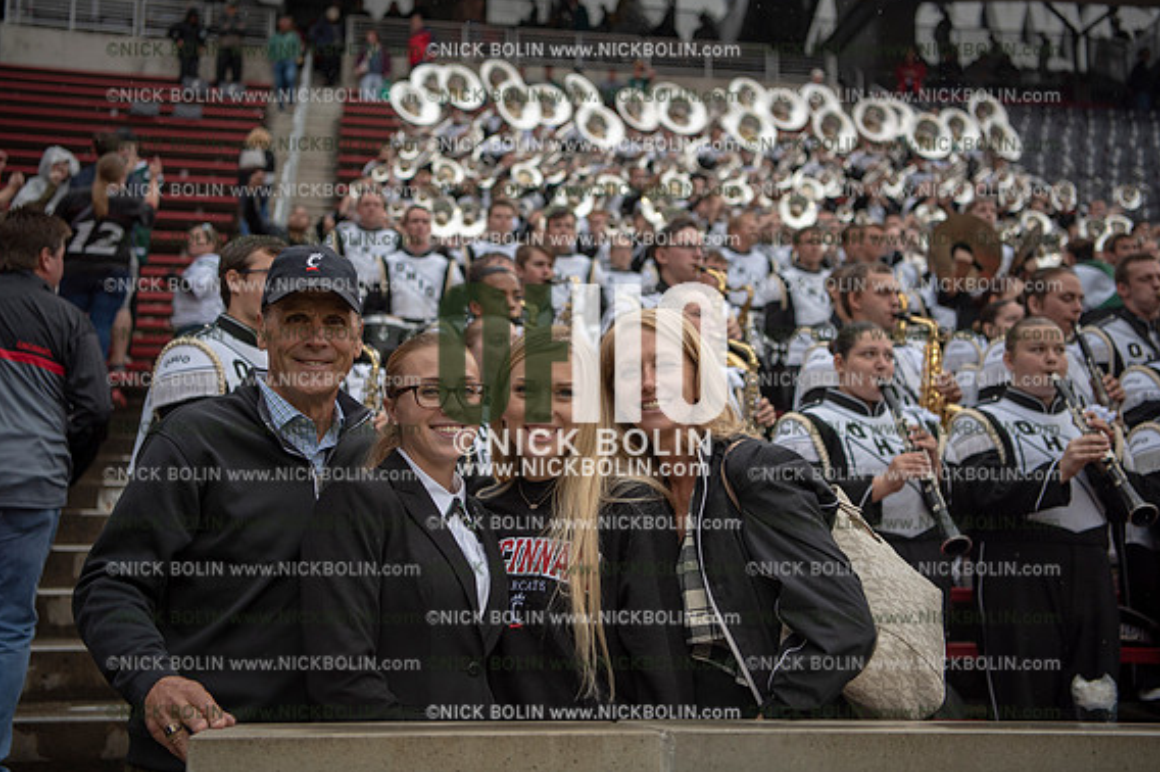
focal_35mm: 46
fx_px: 1481
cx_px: 582
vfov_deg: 29.2
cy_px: 381
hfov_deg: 42.8
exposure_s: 1/1000
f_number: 2.8
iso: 250
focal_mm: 45
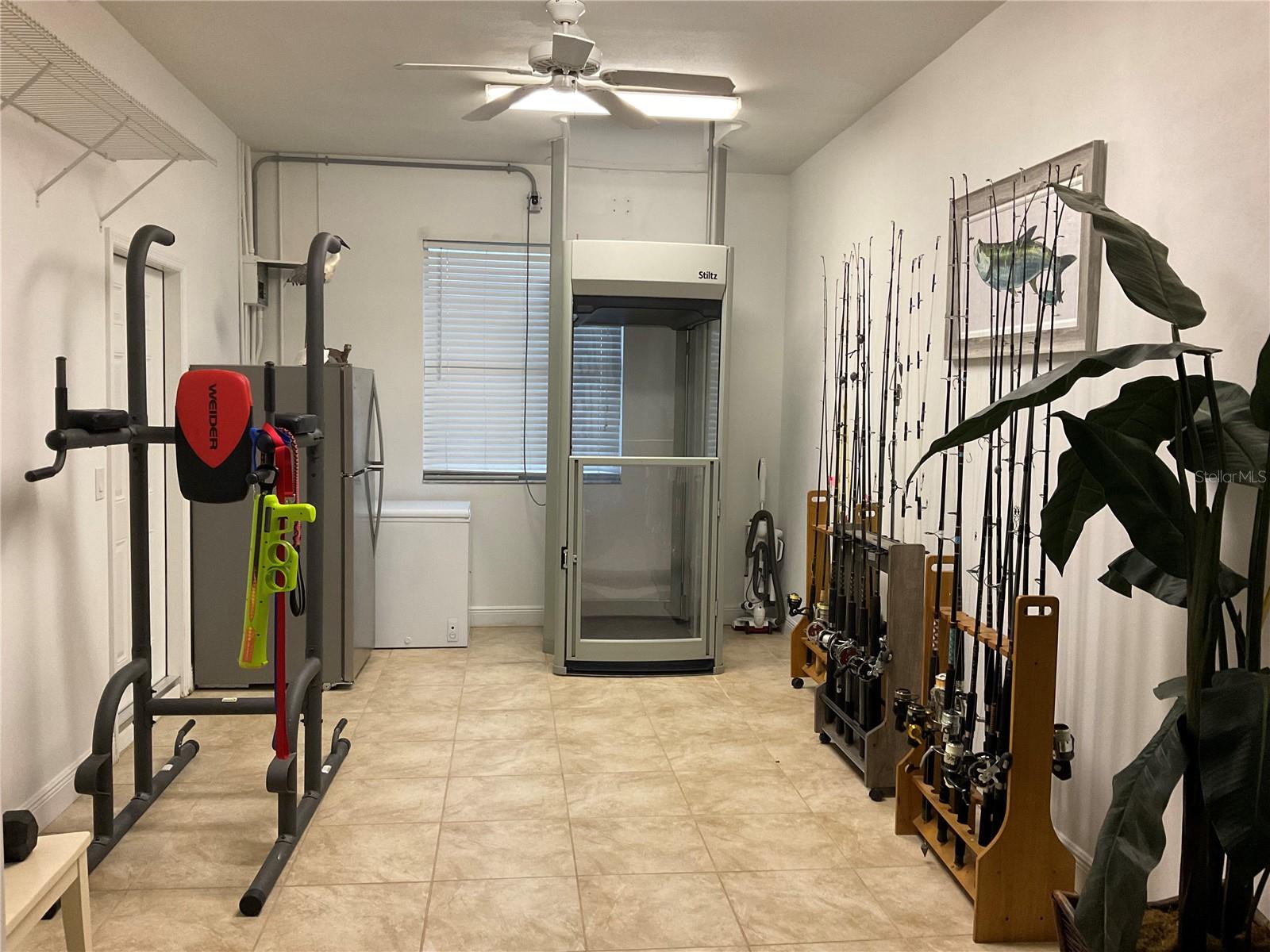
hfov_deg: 61.7
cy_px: 476
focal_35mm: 29
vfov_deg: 48.2
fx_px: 1064
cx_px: 635
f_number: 1.8
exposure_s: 1/60
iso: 160
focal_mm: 3
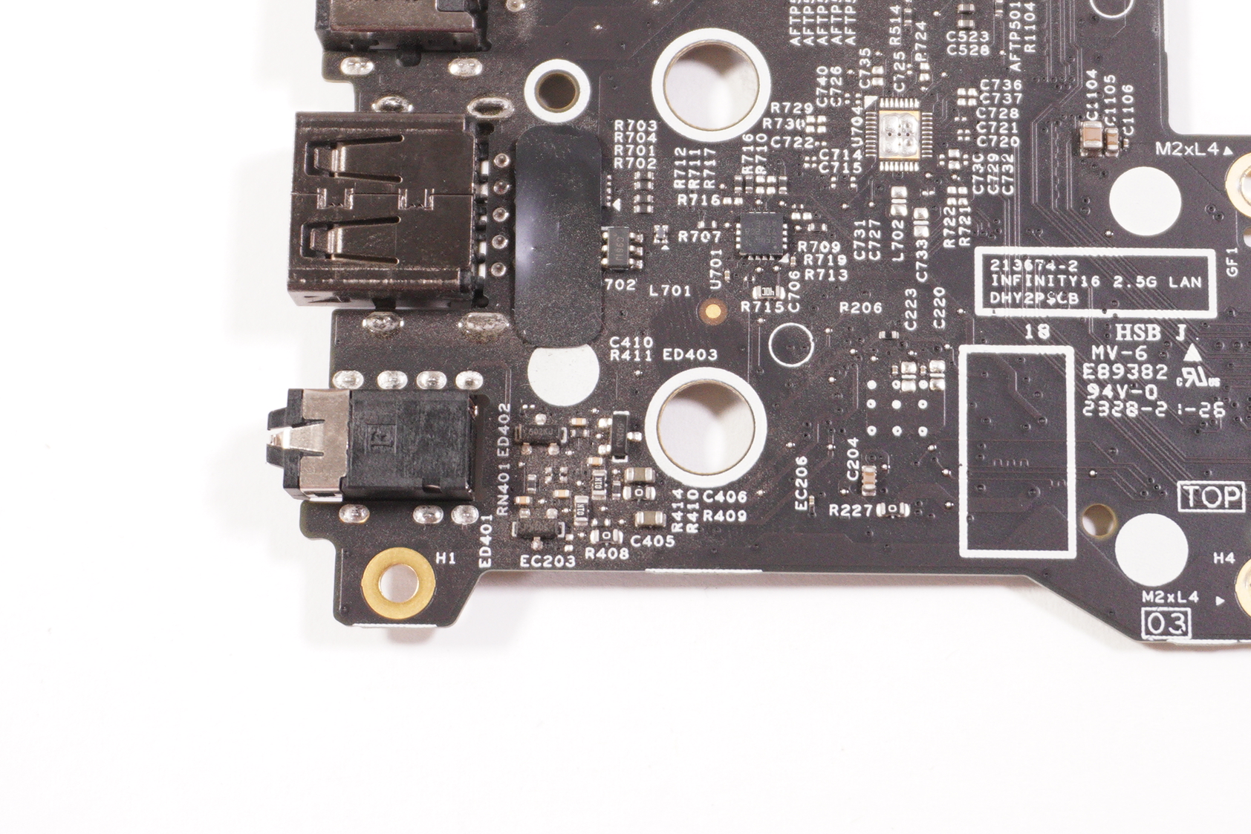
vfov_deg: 15.0
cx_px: 778
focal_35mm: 91
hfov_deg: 22.3
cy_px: 228
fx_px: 3162
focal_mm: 34
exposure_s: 1/160
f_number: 5.6
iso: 1000
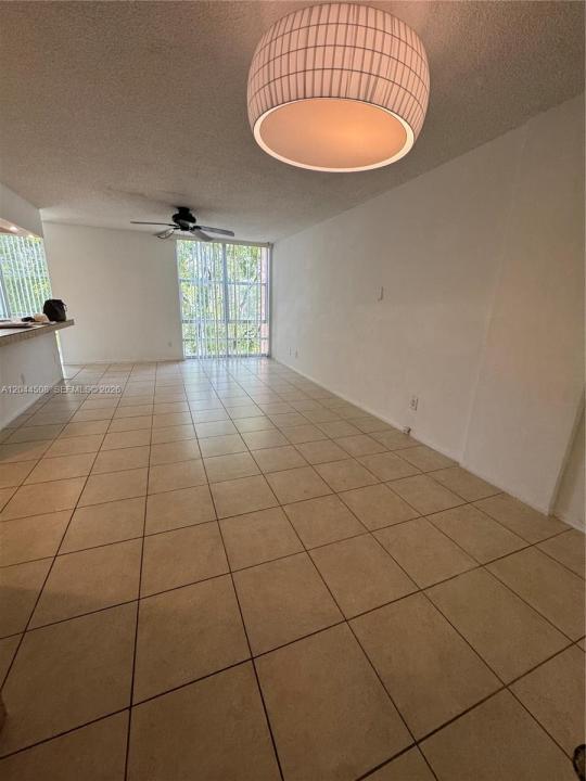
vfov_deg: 102.1
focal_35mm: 14
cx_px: 293
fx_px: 316
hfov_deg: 85.7
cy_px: 390
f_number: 2.2
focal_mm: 2.22
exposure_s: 1/120
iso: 160
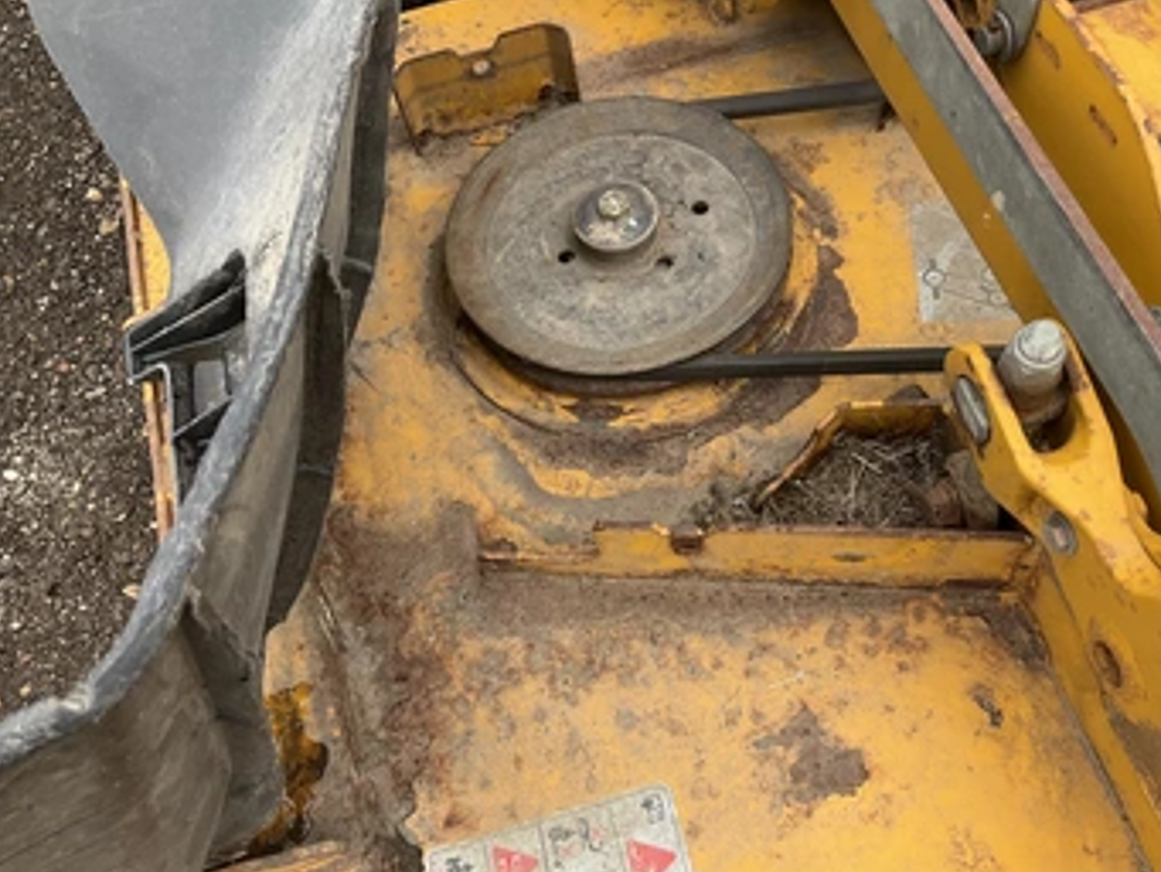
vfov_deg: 41.8
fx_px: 1141
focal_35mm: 34
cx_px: 674
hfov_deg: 53.7
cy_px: 429
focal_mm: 3
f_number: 1.8
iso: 25
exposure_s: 1/524
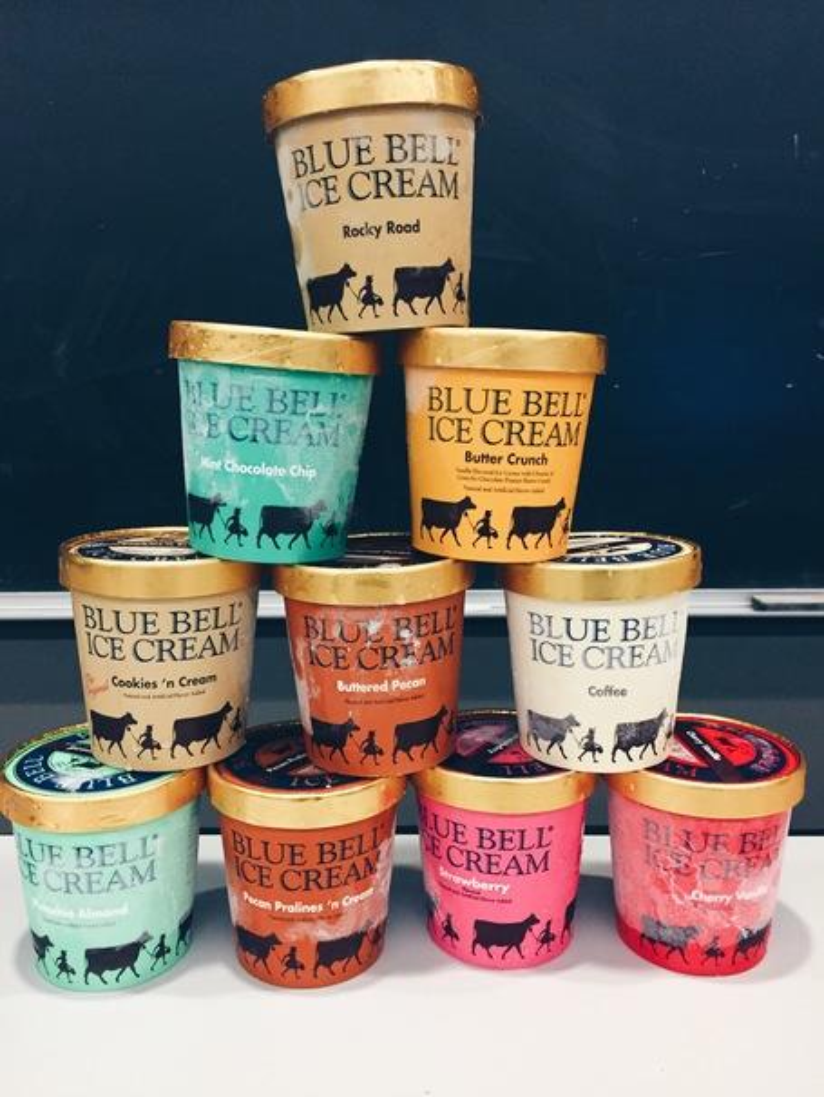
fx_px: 920
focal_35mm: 29
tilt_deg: -9.5
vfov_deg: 61.6
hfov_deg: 48.3
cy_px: 548
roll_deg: +0.5
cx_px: 412
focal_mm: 4.15
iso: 250
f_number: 2.2
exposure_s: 1/30
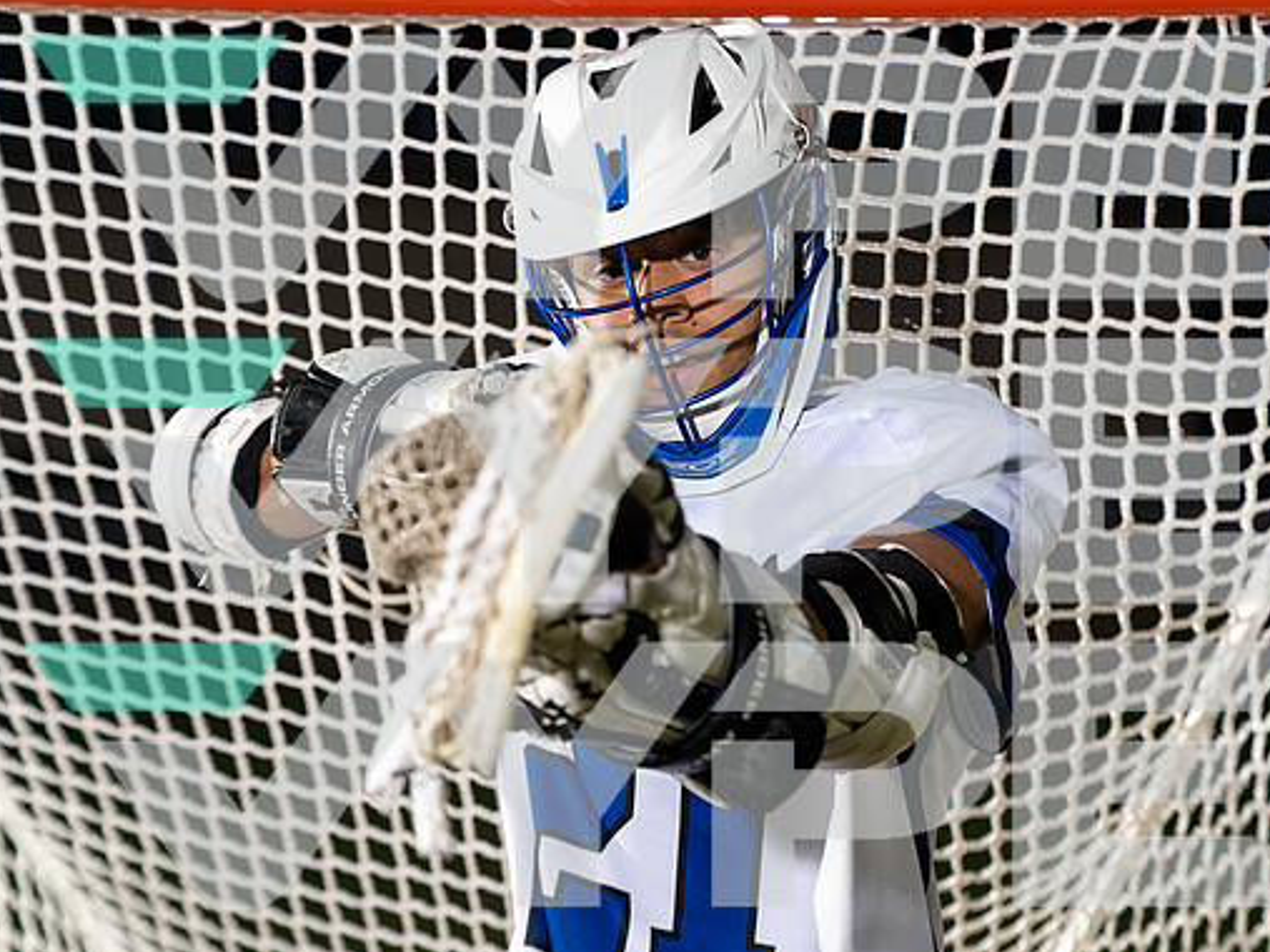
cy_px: 472
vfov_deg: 19.1
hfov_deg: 25.3
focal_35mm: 77
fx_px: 2824
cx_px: 671
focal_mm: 70
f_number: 4.5
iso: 200
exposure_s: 1/250
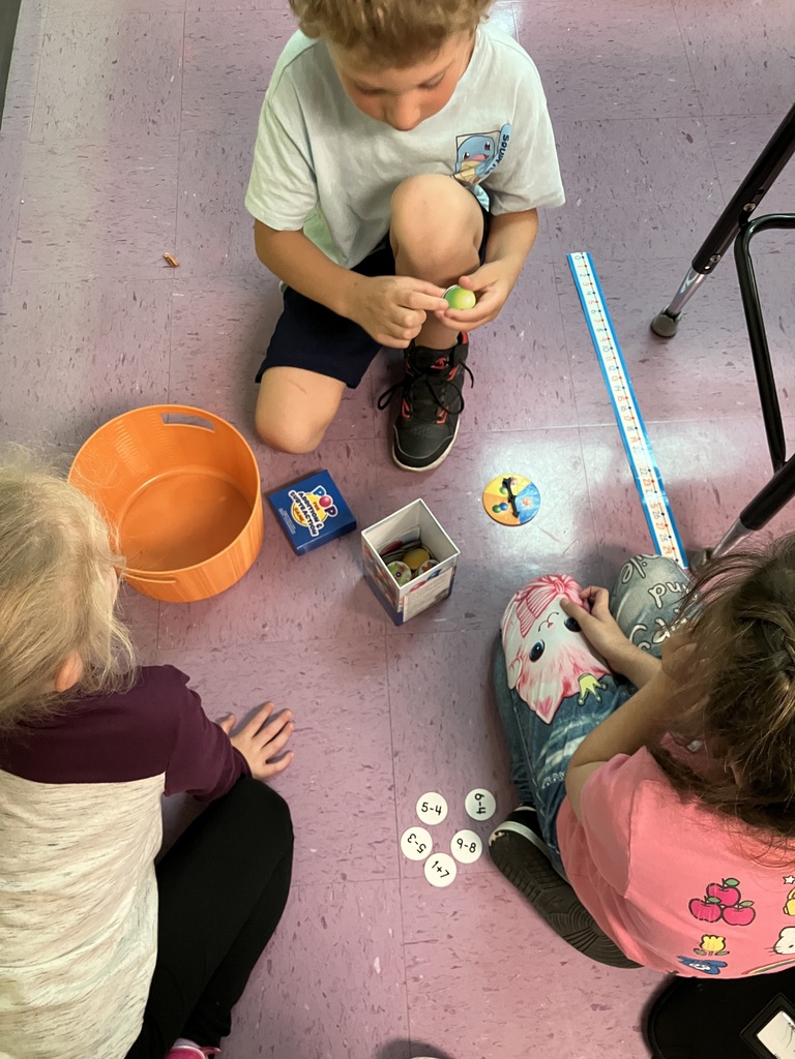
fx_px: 857
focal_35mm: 28
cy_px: 530
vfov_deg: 63.4
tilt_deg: -67.3
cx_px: 398
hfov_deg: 49.7
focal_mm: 3.99
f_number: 1.8
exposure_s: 1/60
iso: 250
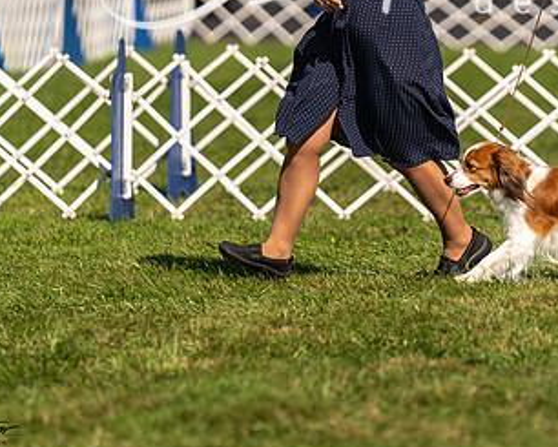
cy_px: 68
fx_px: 6839
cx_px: 406
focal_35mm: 414
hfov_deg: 4.7
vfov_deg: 3.7
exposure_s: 1/2500
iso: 100
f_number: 3.2
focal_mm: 200
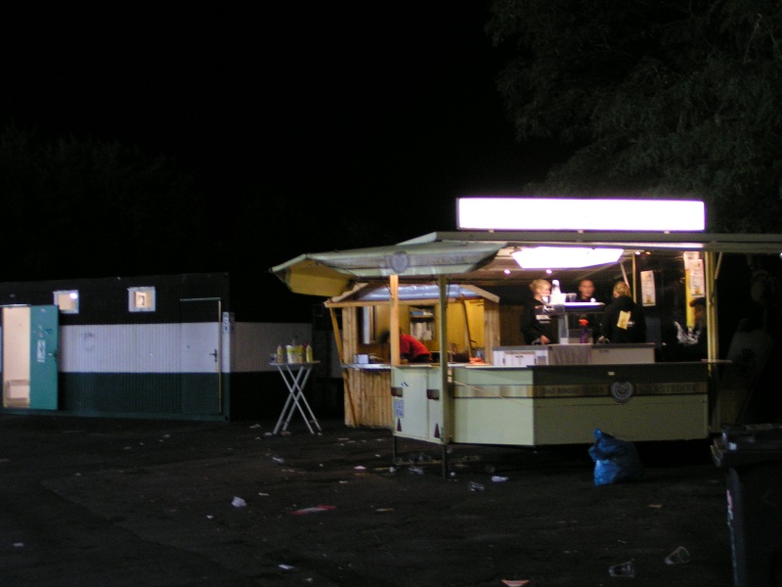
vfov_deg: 25.7
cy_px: 294
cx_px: 391
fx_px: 1288
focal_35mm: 57
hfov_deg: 33.8
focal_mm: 8.7
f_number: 3.2
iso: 200
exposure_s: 1/15
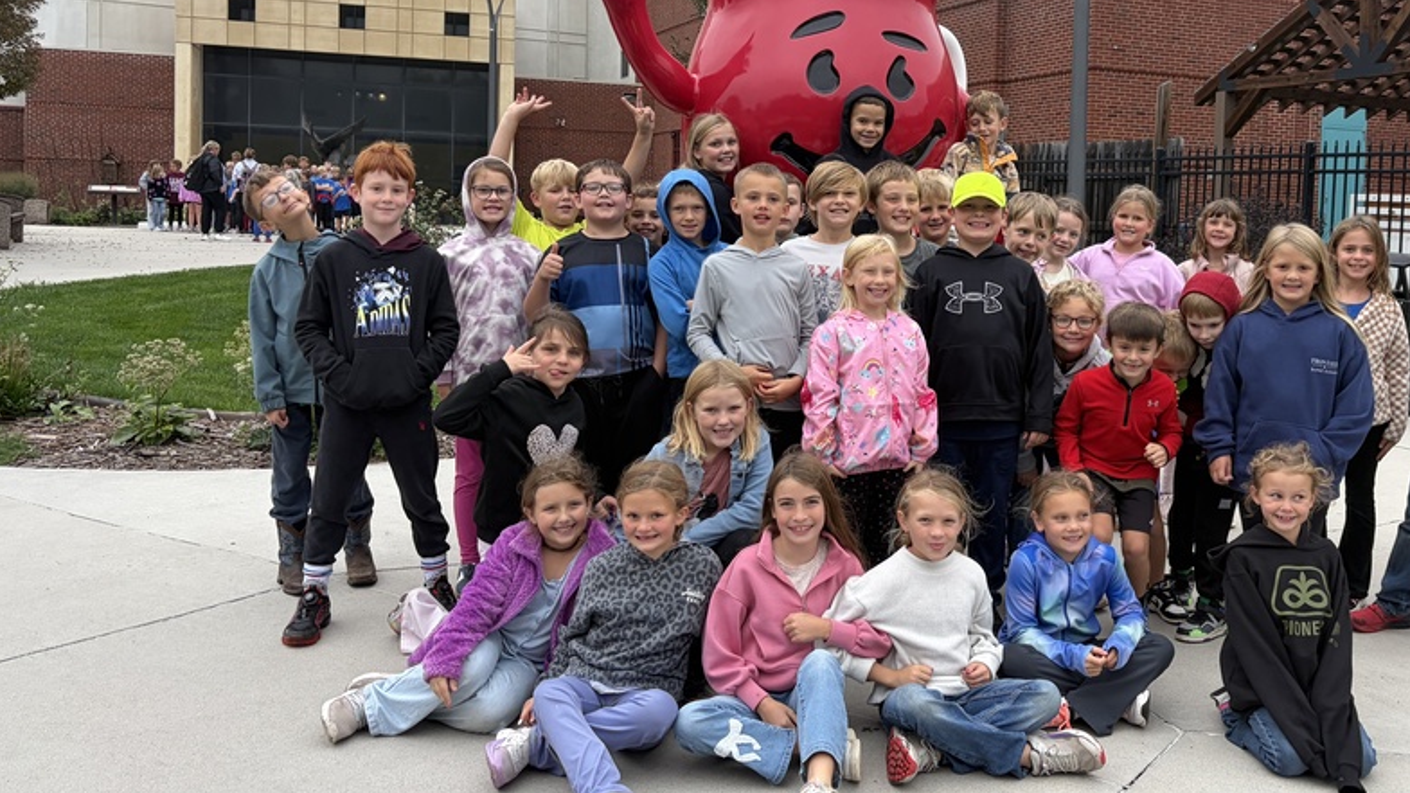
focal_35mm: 37
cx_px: 908
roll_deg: -0.6
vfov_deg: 31.8
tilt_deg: -2.1
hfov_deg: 53.2
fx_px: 1383
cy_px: 288
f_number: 1.6
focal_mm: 5.96
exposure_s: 1/475
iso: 50
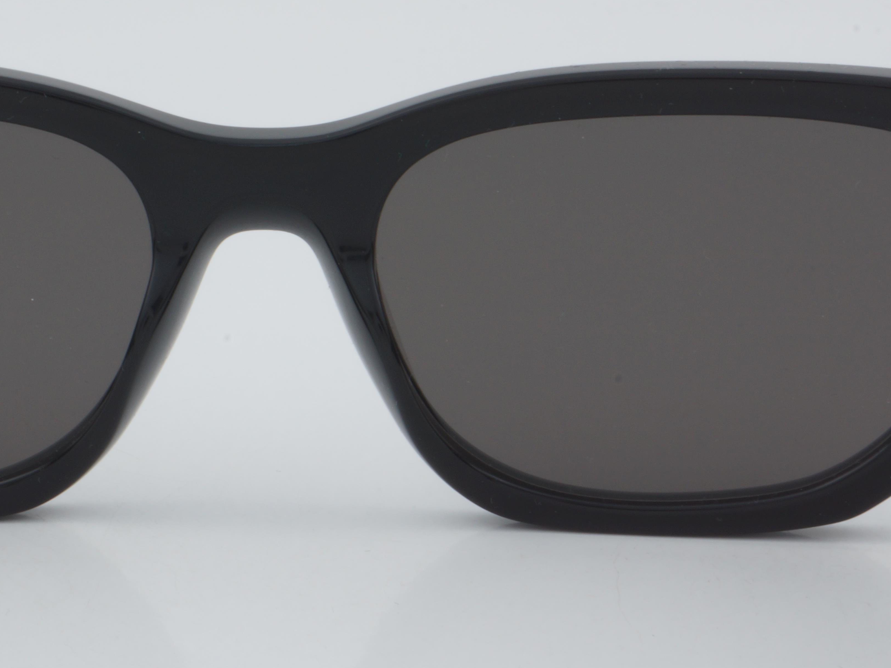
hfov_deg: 14.7
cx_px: 279
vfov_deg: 11.1
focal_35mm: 134
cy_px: 294
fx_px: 3449
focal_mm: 50
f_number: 32
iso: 100
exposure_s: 1/3
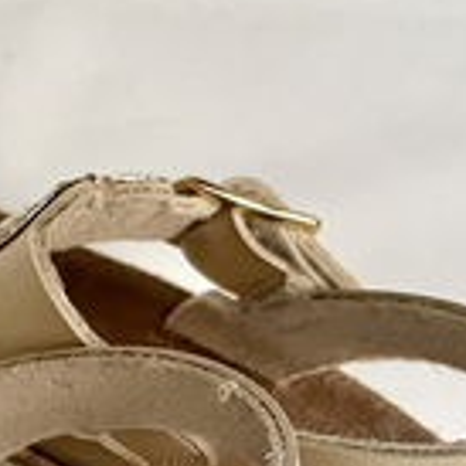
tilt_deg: -47.5
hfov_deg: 15.6
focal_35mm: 101
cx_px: -269
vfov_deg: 16.8
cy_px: 497
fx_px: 1538
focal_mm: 5.1
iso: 250
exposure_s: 1/60
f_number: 1.6
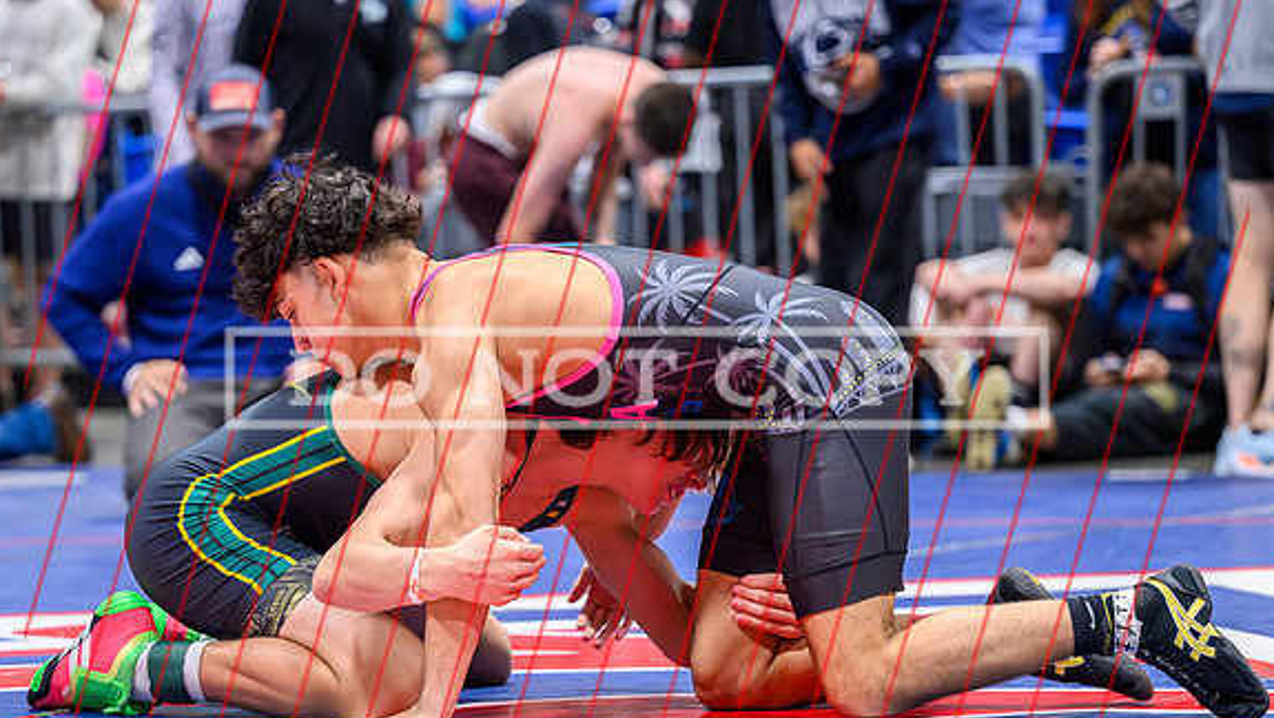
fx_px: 5441
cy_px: 492
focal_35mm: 161
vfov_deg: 7.5
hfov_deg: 13.3
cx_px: 513
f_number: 2.8
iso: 4000
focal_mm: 110
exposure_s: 1/800
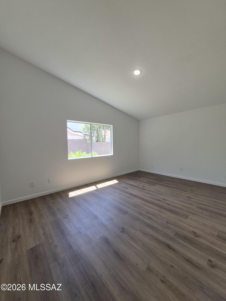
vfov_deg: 106.2
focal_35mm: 13
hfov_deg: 89.9
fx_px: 113
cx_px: 113
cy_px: 150
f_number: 2.2
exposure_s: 1/141
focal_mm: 1.74
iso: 40
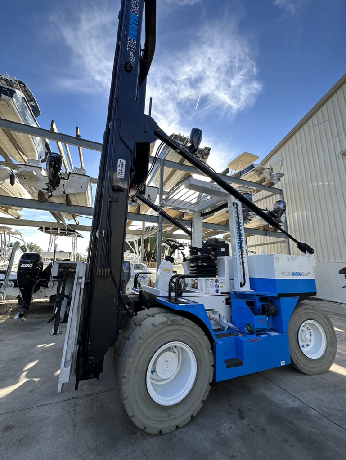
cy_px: 230
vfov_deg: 102.0
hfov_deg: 85.7
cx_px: 173
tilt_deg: +13.1
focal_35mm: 14
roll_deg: -1.6
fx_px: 186
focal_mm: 2.22
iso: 40
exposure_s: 1/485
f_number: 2.2
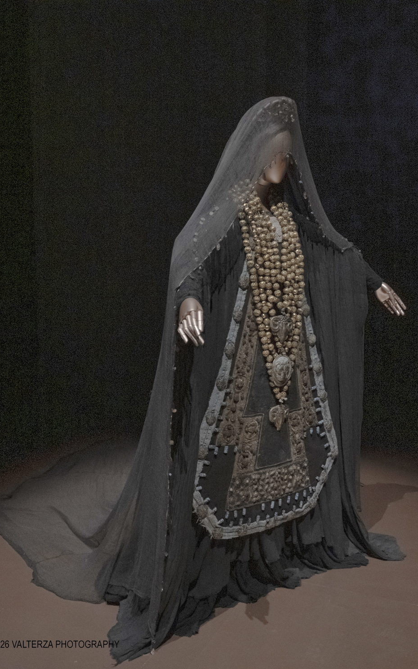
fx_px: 674
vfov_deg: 52.7
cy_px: 335
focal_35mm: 37
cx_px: 197
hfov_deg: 34.4
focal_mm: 24
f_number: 4
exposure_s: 1/125
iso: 5000
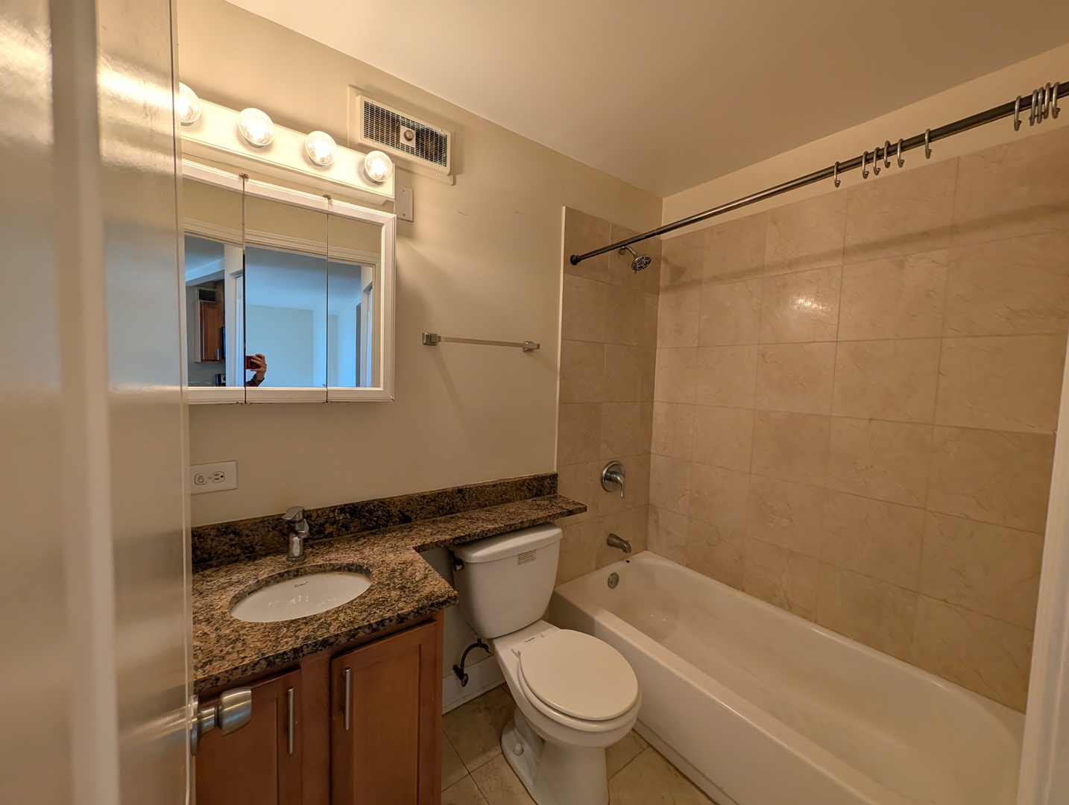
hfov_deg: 110.5
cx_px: 534
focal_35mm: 12
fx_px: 371
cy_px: 402
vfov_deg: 94.7
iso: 61
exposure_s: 1/144
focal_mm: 2.02
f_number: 1.7
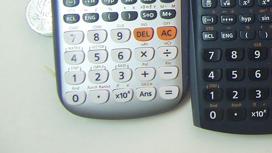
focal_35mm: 86
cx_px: 323
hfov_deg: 22.8
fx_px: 620
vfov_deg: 13.5
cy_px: -47
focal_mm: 5.5
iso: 80
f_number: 3.4
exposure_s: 1/30
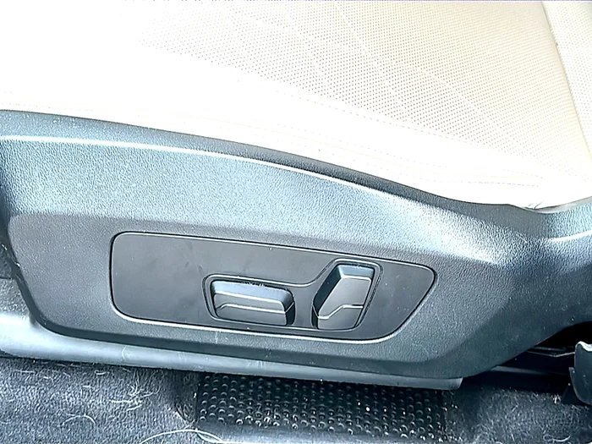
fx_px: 752
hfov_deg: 42.9
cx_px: 296
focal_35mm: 44
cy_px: 222
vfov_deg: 32.9
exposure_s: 1/121
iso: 80
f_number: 1.78
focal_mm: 6.86
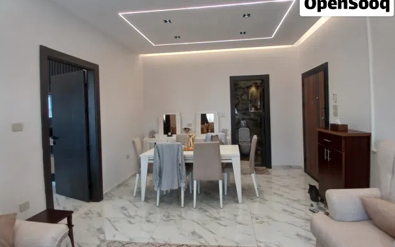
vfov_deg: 62.0
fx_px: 204
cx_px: 202
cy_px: 110
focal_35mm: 19
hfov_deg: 88.0
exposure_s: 1/50
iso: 64
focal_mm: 1.4
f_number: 2.2
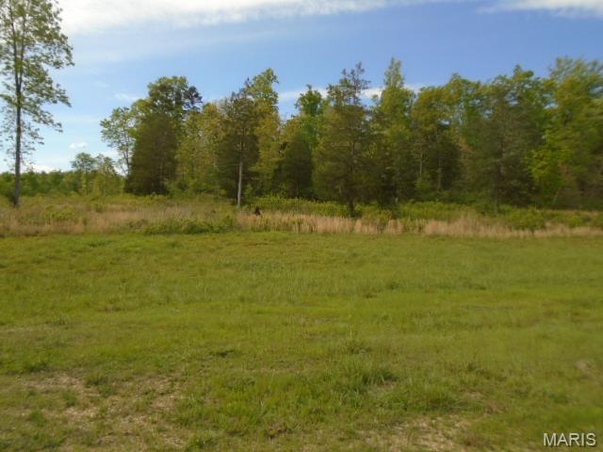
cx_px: 302
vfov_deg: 53.1
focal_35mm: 26
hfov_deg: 67.3
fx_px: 453
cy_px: 226
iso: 100
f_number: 3.2
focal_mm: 4.6
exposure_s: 1/800
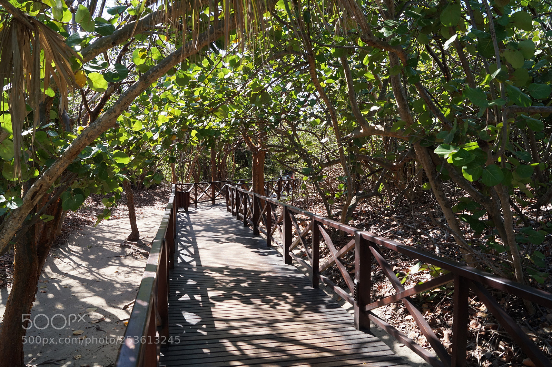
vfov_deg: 47.9
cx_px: 276
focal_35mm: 27
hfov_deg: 67.4
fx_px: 414
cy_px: 184
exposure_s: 1/320
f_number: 8
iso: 400
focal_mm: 18
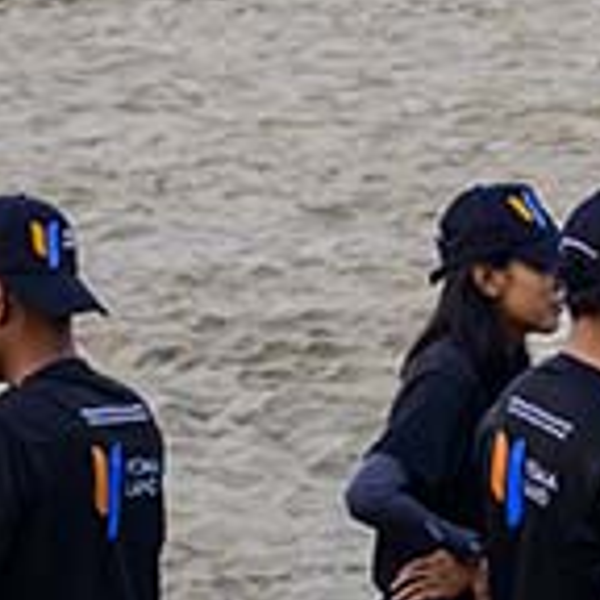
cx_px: 392
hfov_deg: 4.4
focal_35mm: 396
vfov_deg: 4.4
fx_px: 7766
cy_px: 675
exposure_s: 1/200
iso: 1000
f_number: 5
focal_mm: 70
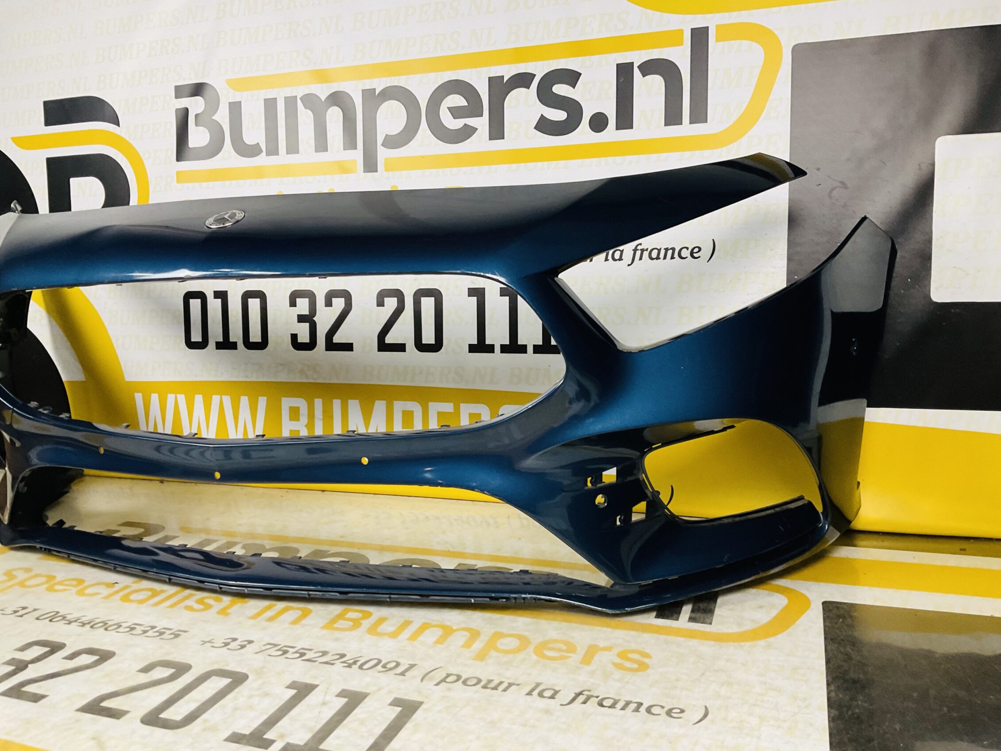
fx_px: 839
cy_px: 376
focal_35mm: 29
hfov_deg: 61.7
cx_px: 500
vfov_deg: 48.2
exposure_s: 1/50
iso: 80
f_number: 1.8
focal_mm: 3
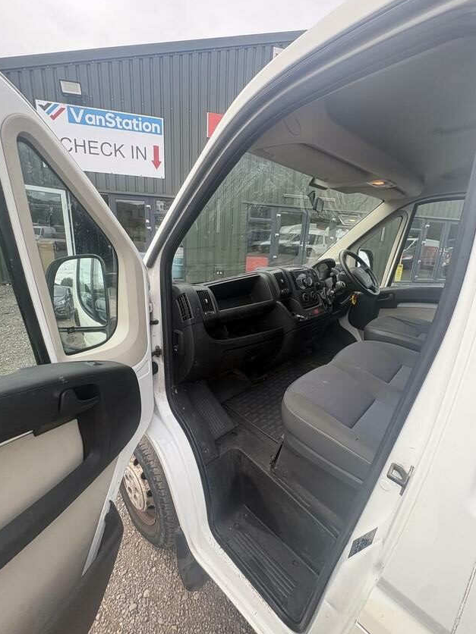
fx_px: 275
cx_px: 239
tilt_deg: -11.6
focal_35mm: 15
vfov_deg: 98.1
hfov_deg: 81.7
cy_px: 307
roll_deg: -1.6
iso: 64
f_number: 2.2
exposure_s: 1/279
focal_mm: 2.22
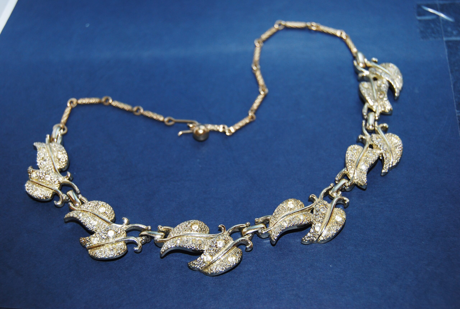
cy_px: 154
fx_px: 730
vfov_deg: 23.9
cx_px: 230
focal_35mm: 57
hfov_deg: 35.0
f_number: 4.8
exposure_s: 1/60
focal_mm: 38
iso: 200
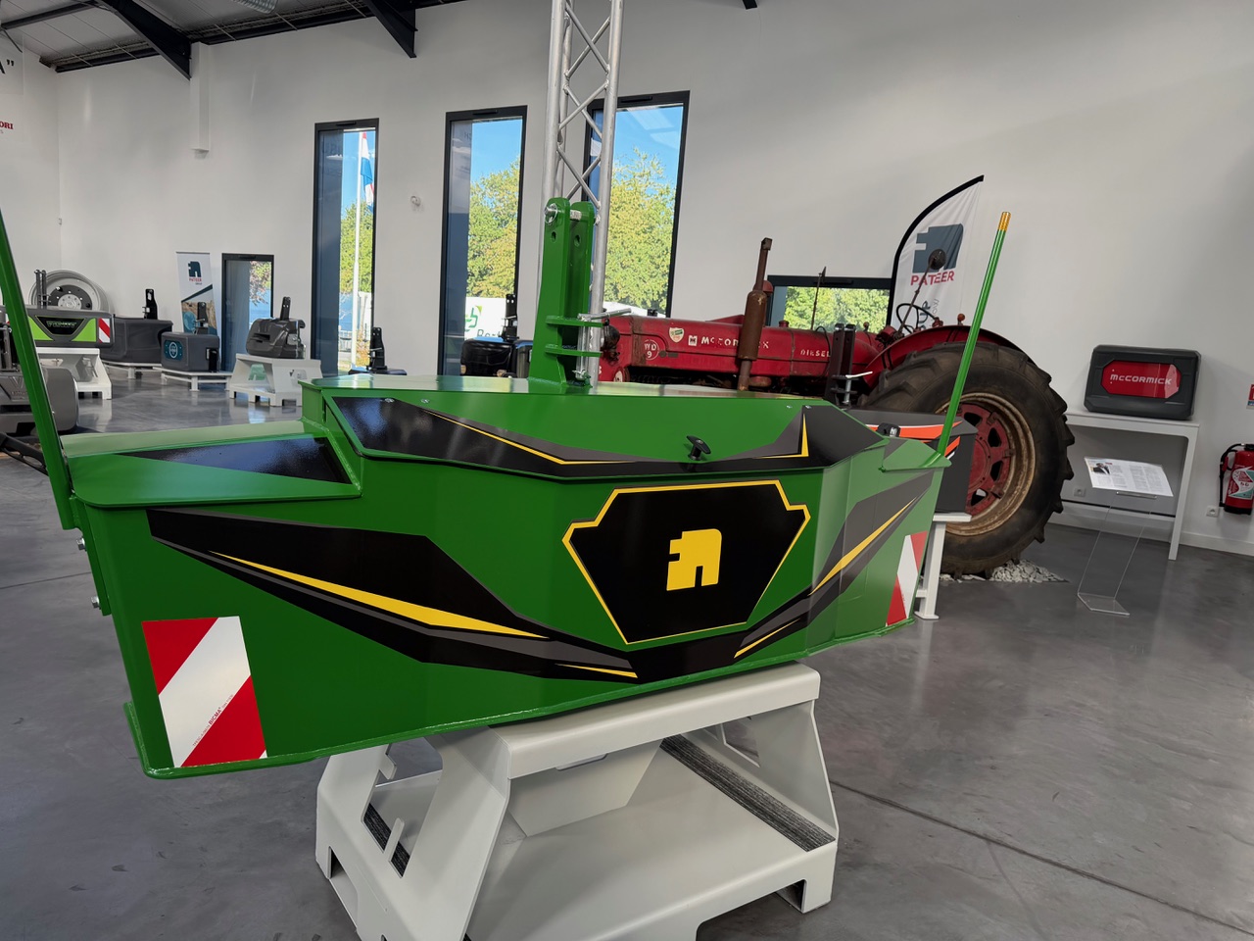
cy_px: 470
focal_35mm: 24
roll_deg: -4.5
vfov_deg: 56.8
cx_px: 627
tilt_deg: -9.4
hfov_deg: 71.6
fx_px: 869
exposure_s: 1/353
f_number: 1.78
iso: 100
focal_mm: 6.76
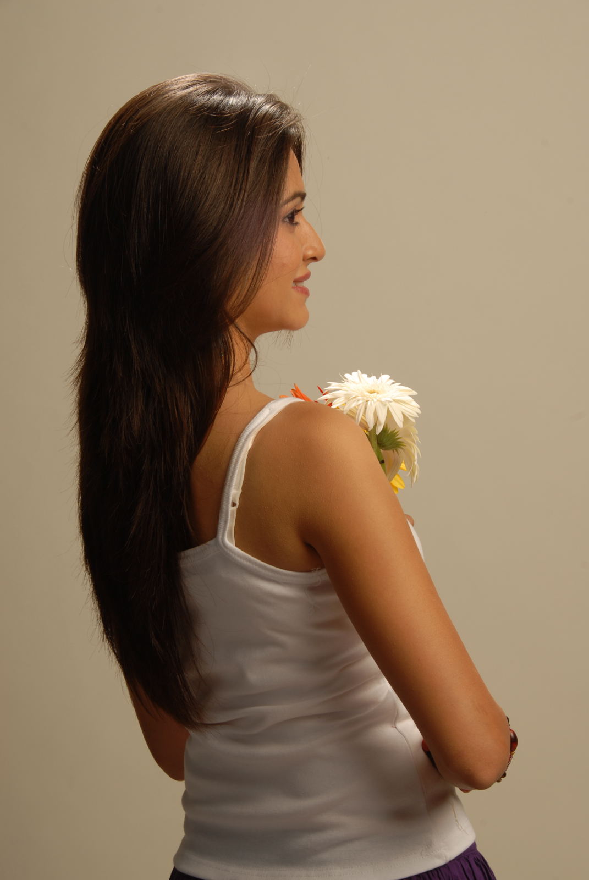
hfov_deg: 14.1
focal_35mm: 98
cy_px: 440
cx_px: 294
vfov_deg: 20.9
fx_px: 2386
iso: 100
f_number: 14
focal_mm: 65
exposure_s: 1/250
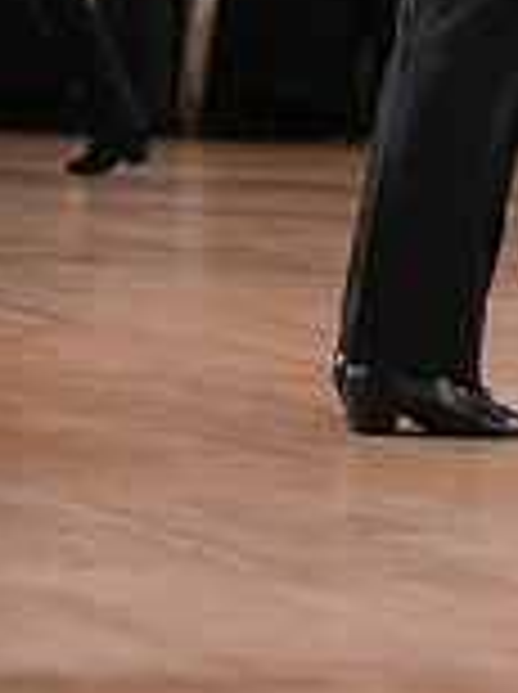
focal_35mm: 381
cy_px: -351
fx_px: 7623
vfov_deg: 5.2
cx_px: 786
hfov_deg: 3.9
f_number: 4
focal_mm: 105
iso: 4000
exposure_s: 1/500
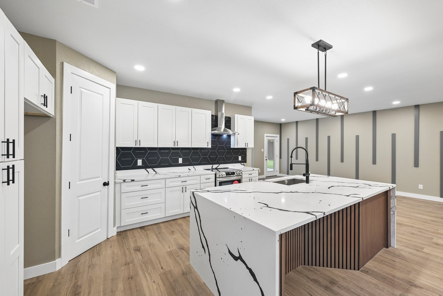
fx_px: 172
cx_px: 222
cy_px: 148
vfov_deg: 81.2
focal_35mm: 14
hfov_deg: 104.3
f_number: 8
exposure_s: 1/25
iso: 400
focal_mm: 14
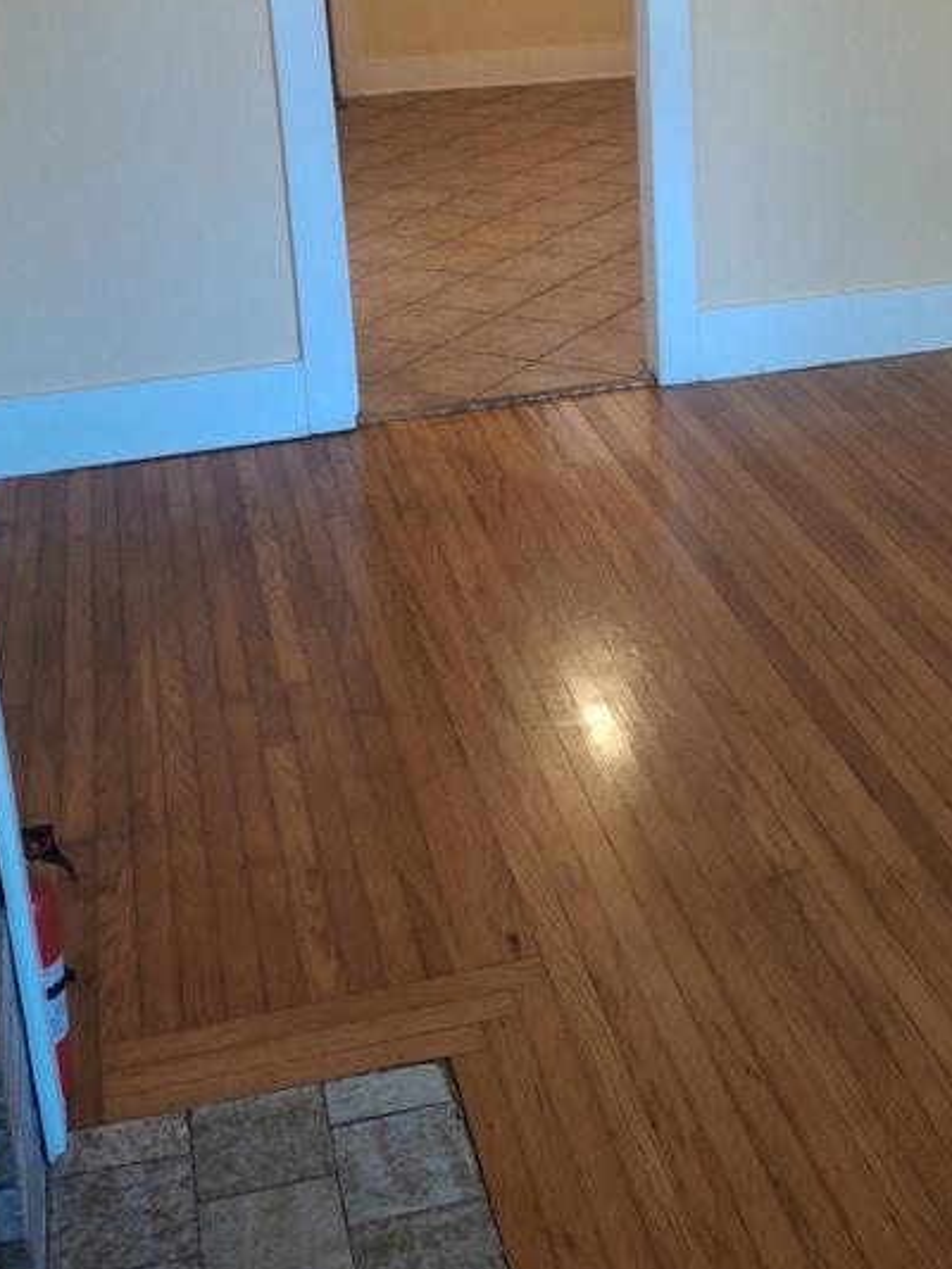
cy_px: 240
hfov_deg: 29.9
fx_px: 1759
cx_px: 693
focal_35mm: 48
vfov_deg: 38.1
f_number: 1.8
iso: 160
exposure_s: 1/60
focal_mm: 4.69
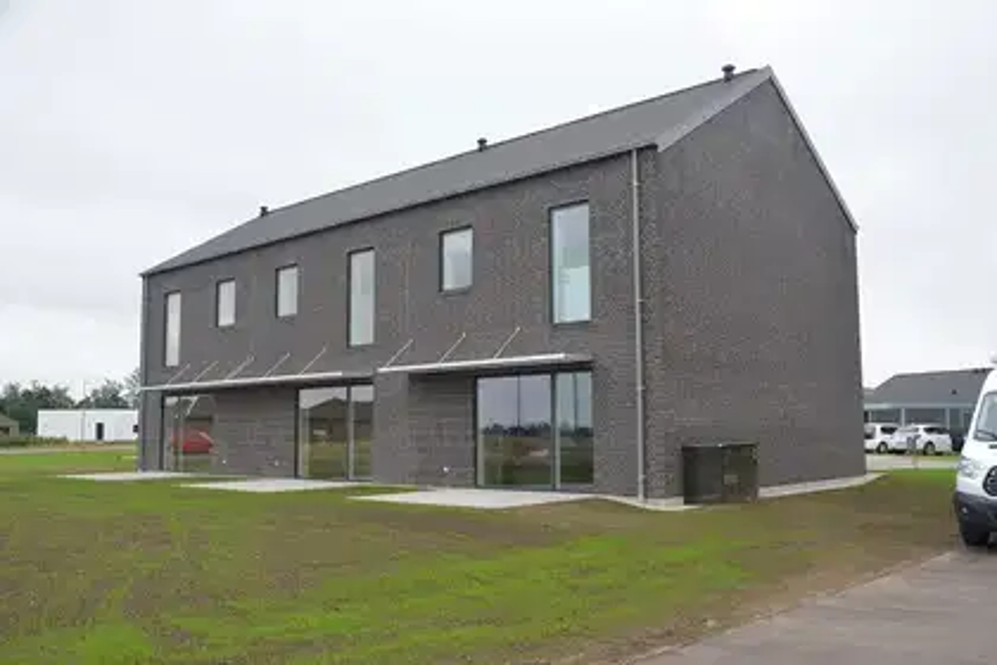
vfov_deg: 40.0
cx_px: 498
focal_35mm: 33
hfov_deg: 57.2
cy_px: 332
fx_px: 914
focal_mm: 22
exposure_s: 1/200
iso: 200
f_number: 7.1
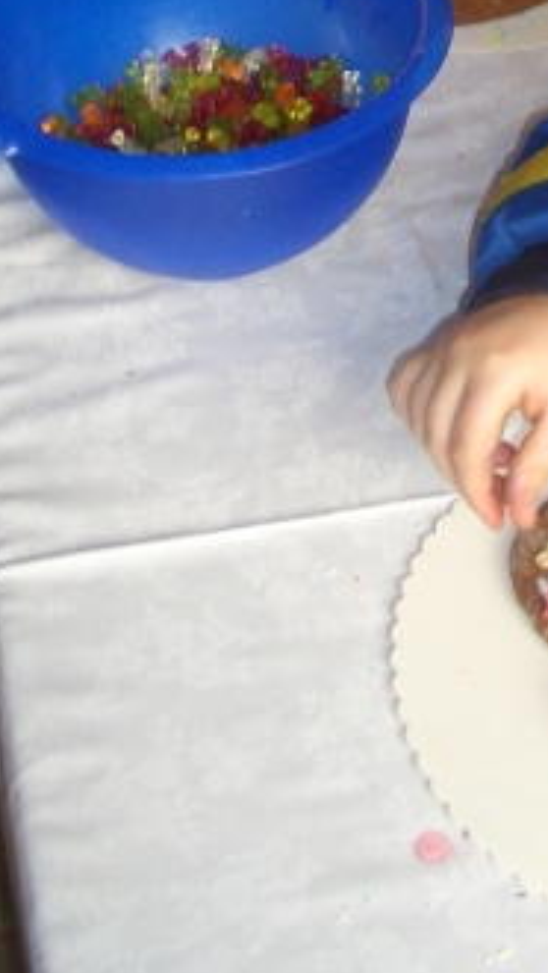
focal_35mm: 74
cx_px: 548
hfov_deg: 16.0
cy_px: 100
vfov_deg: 27.6
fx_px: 1909
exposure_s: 1/40
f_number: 2.6
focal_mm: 5.8
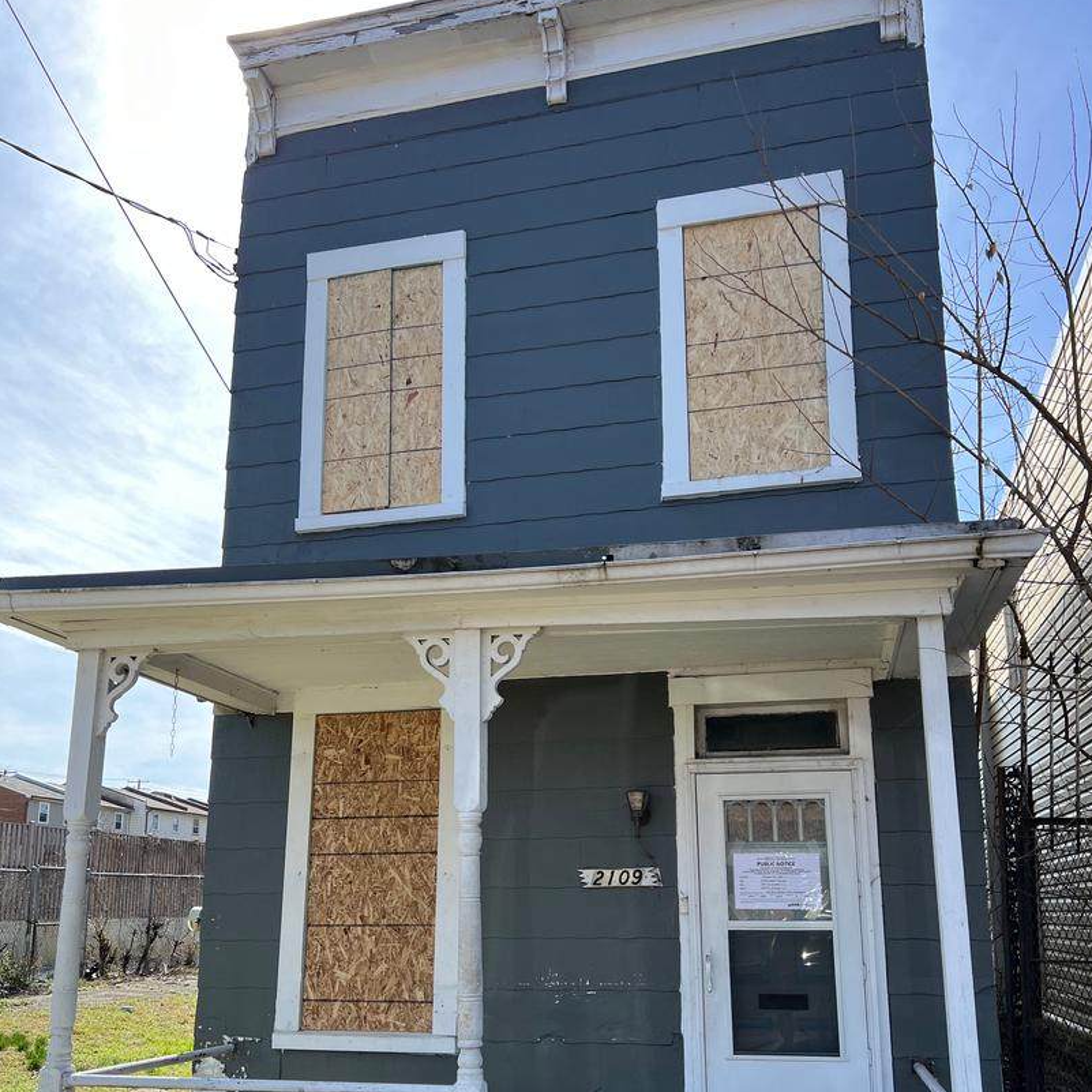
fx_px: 1106
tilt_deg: +12.0
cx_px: 549
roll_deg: +0.9
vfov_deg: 52.0
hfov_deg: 52.5
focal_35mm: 31
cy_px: 683
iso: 50
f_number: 1.5
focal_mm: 5.7
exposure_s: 1/1311
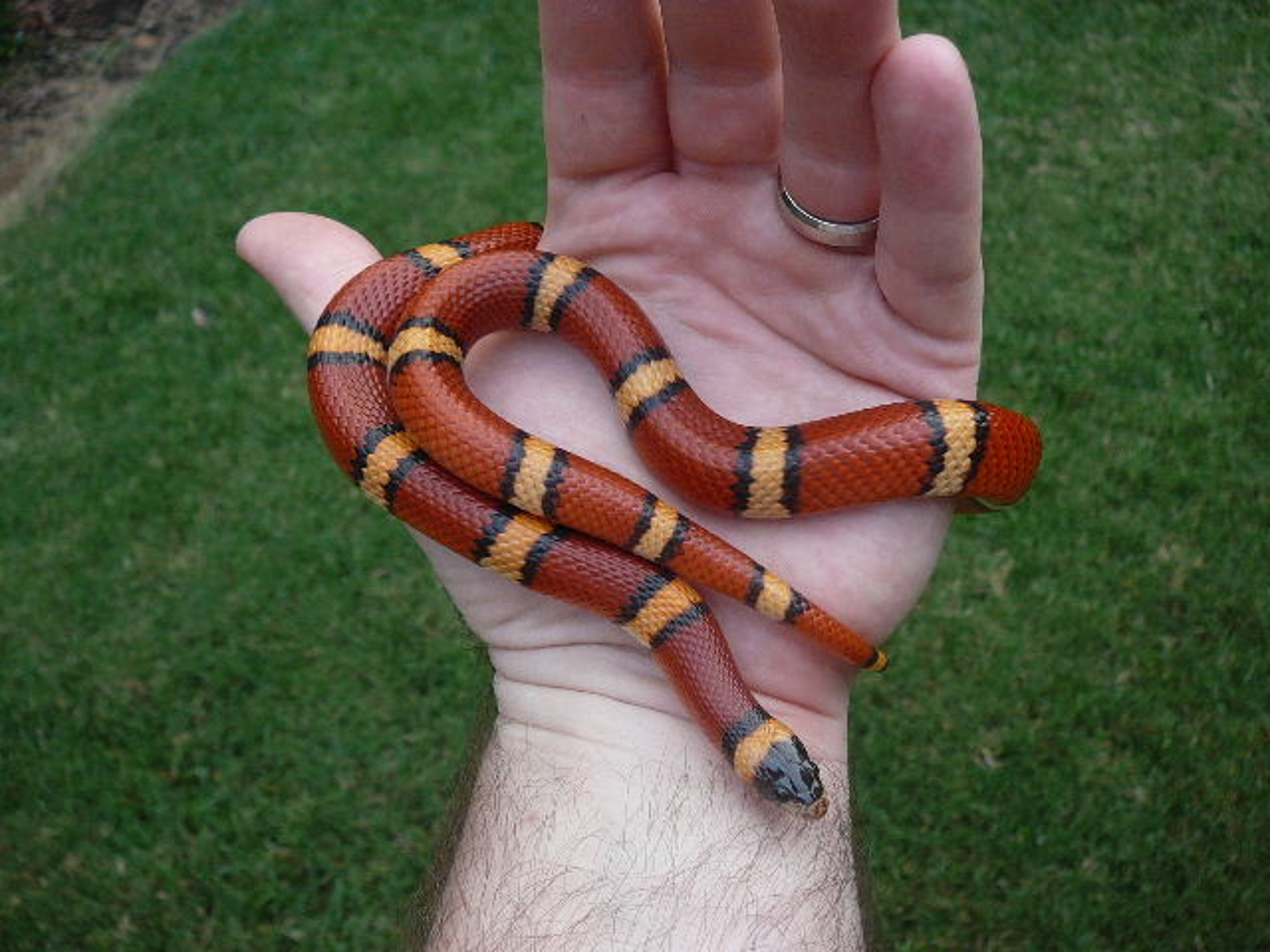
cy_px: 476
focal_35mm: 35
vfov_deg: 40.7
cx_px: 635
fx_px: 1284
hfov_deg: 52.6
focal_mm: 5.2
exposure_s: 1/50
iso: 100
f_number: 2.8
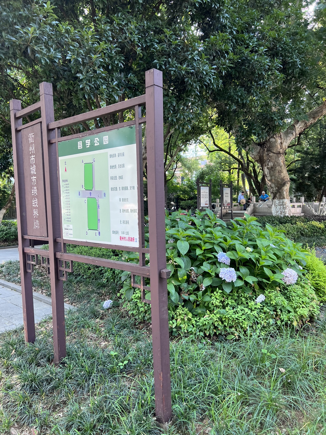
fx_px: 326
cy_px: 218
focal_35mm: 26
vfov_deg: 67.3
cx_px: 163
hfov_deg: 53.1
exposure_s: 1/121
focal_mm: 5.7
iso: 64
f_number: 1.5
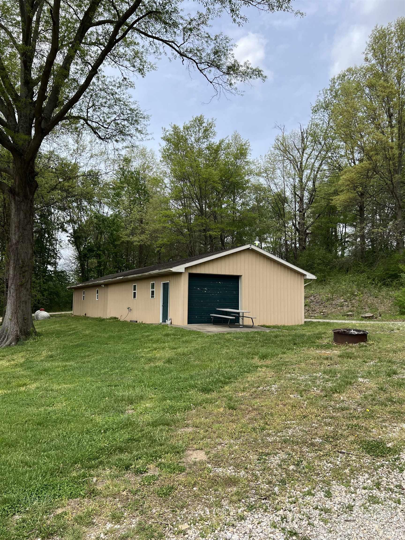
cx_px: 202
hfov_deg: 53.1
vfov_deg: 67.3
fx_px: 406
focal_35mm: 26
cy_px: 270
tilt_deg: +5.2
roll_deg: -0.4
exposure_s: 1/2841
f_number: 1.5
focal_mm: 5.7
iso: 50
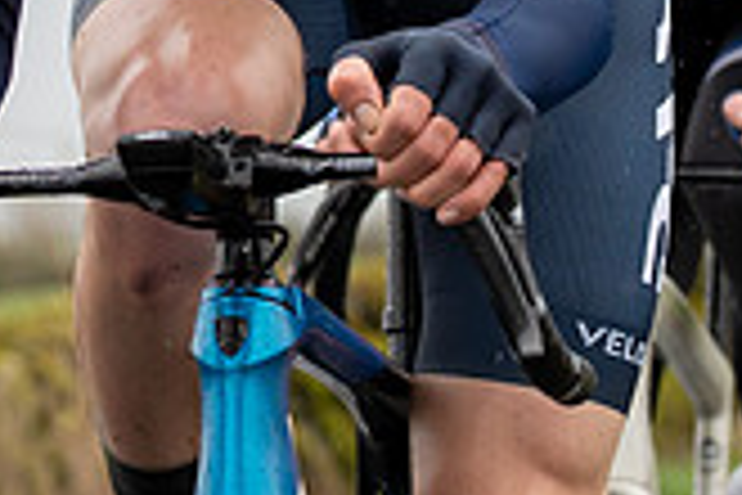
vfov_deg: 2.8
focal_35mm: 488
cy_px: -233
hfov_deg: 4.2
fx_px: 10057
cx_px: 474
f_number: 4
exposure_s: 1/1000
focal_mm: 70
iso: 400
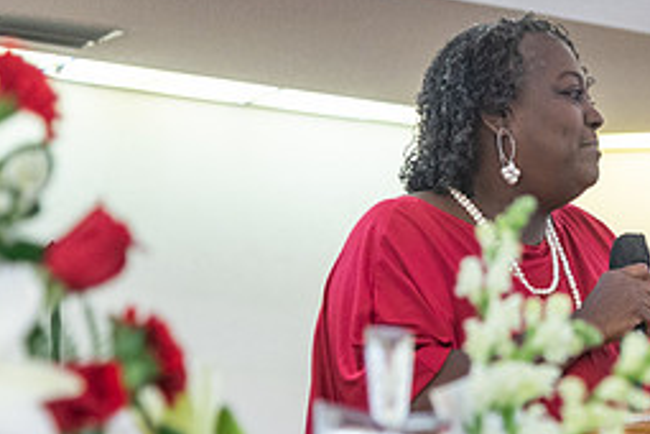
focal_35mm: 185
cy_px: 262
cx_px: 698
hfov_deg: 11.0
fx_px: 3340
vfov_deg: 7.4
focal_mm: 78
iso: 1600
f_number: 4
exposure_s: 1/100
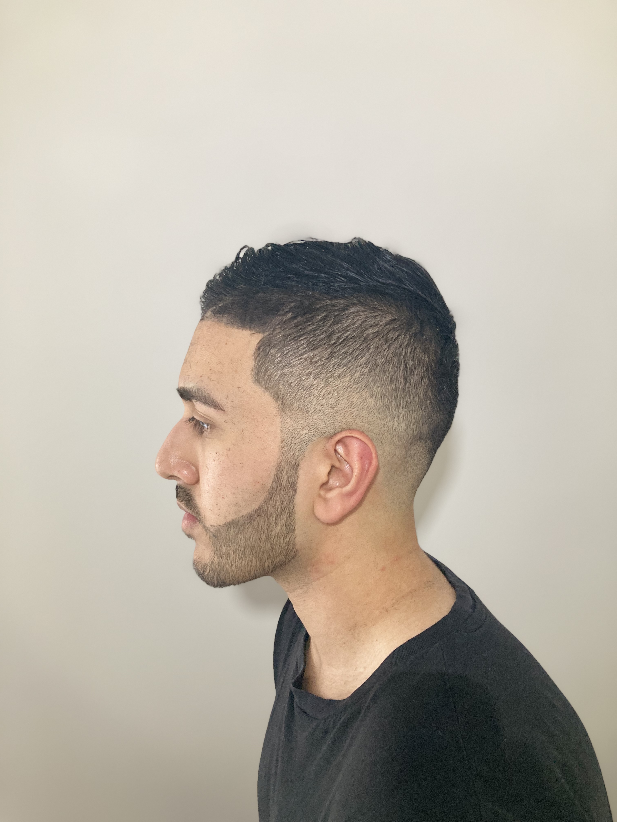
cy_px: 411
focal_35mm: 28
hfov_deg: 49.7
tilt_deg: -6.1
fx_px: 665
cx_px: 308
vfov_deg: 63.4
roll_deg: +10.4
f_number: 1.8
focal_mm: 3.99
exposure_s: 1/60
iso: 250
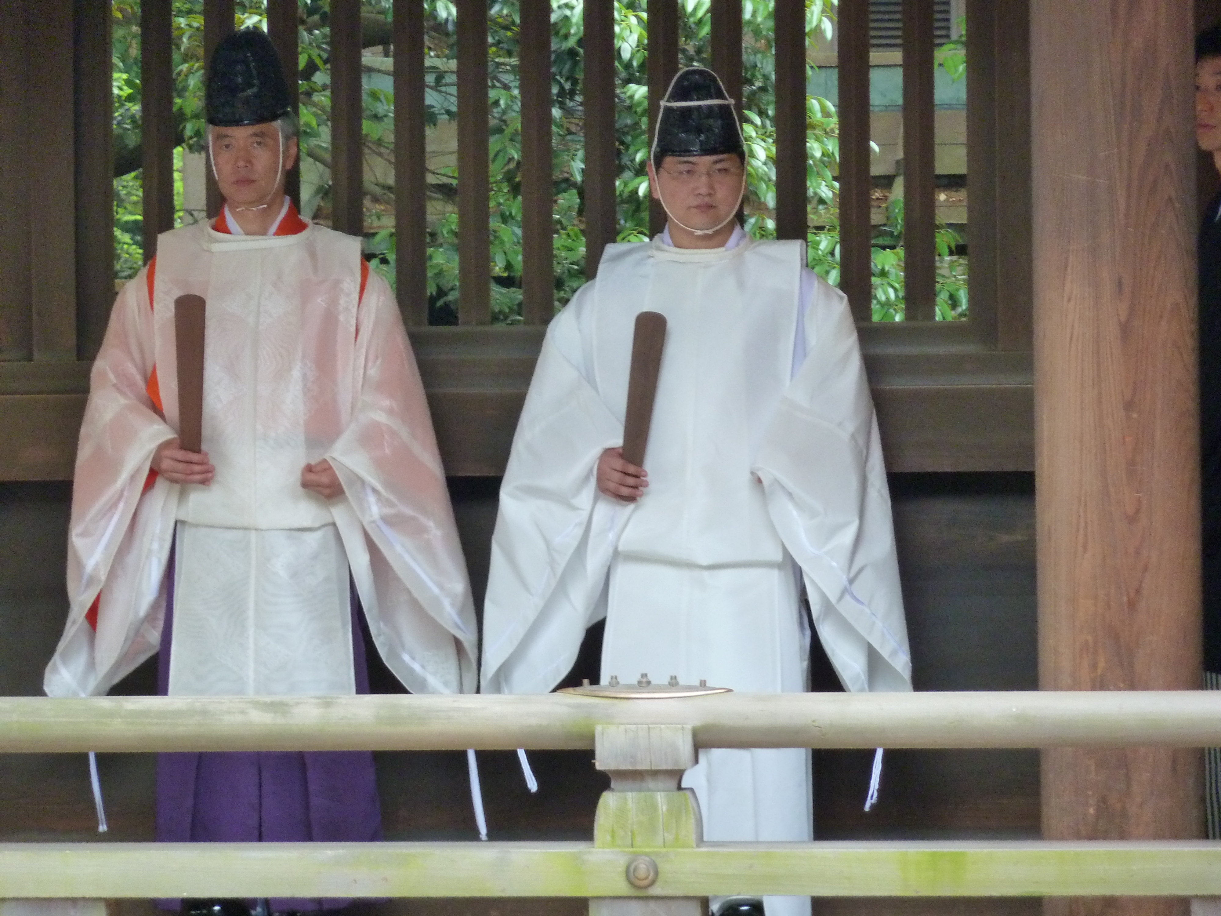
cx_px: 610
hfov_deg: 7.1
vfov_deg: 5.3
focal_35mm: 278
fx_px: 9806
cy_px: 458
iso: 400
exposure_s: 1/40
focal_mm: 45.7
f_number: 4.8
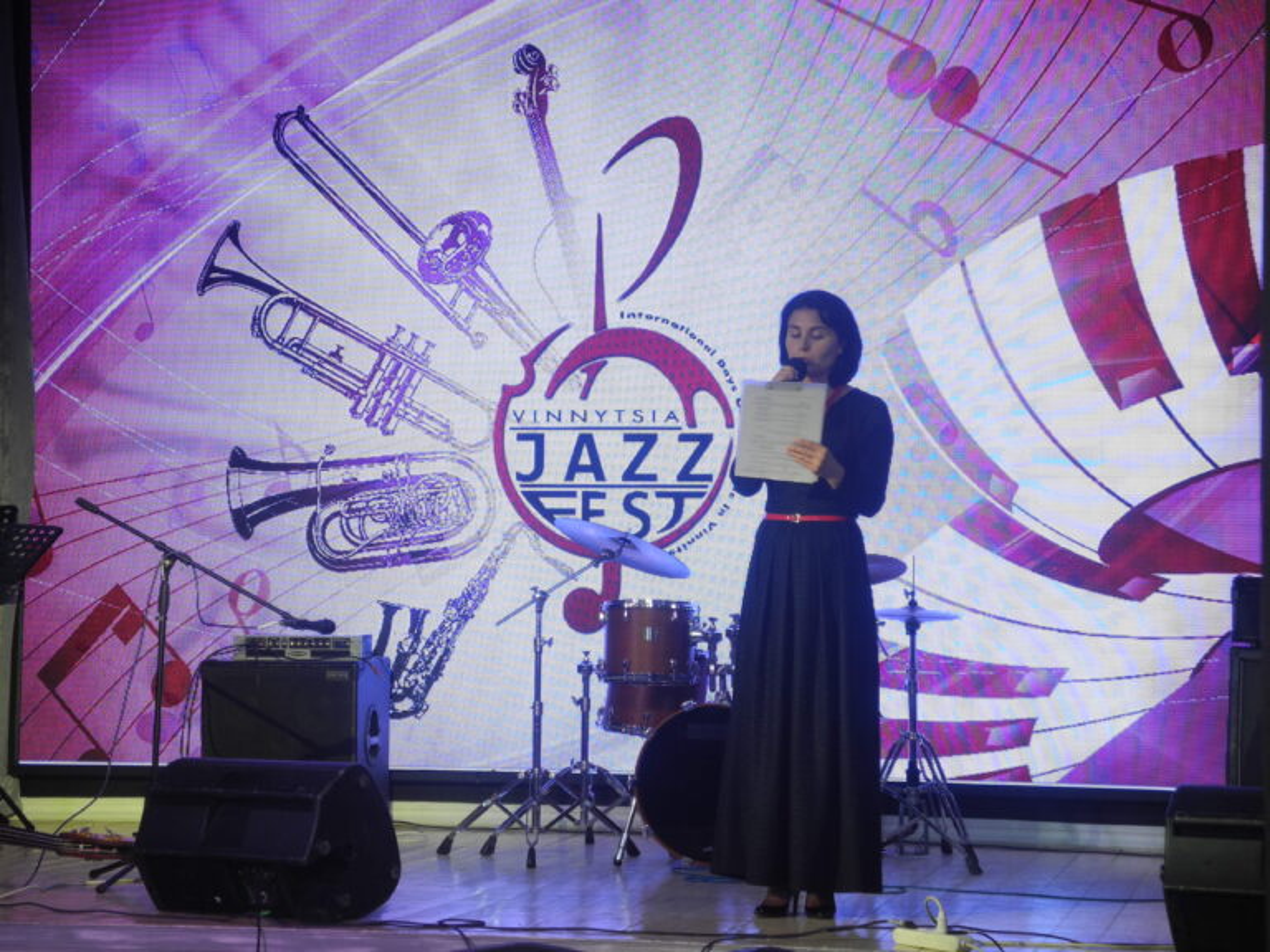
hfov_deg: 23.0
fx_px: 3119
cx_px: 635
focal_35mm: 85
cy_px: 476
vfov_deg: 17.4
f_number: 4
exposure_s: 1/30
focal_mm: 18.1
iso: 136
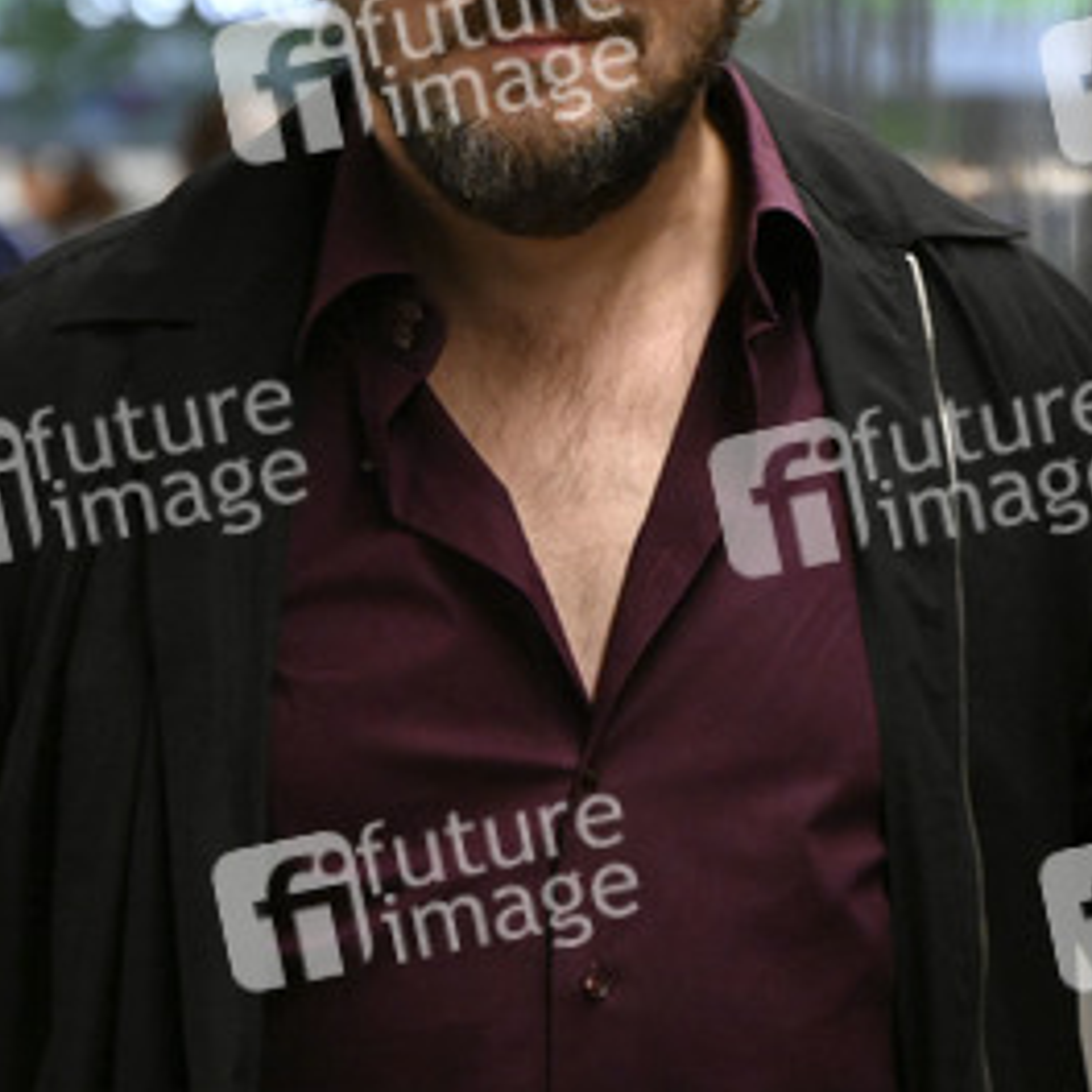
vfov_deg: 10.8
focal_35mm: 161
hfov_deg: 10.9
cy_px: 273
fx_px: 5746
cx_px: 546
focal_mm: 125
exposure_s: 1/160
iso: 6400
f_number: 6.3
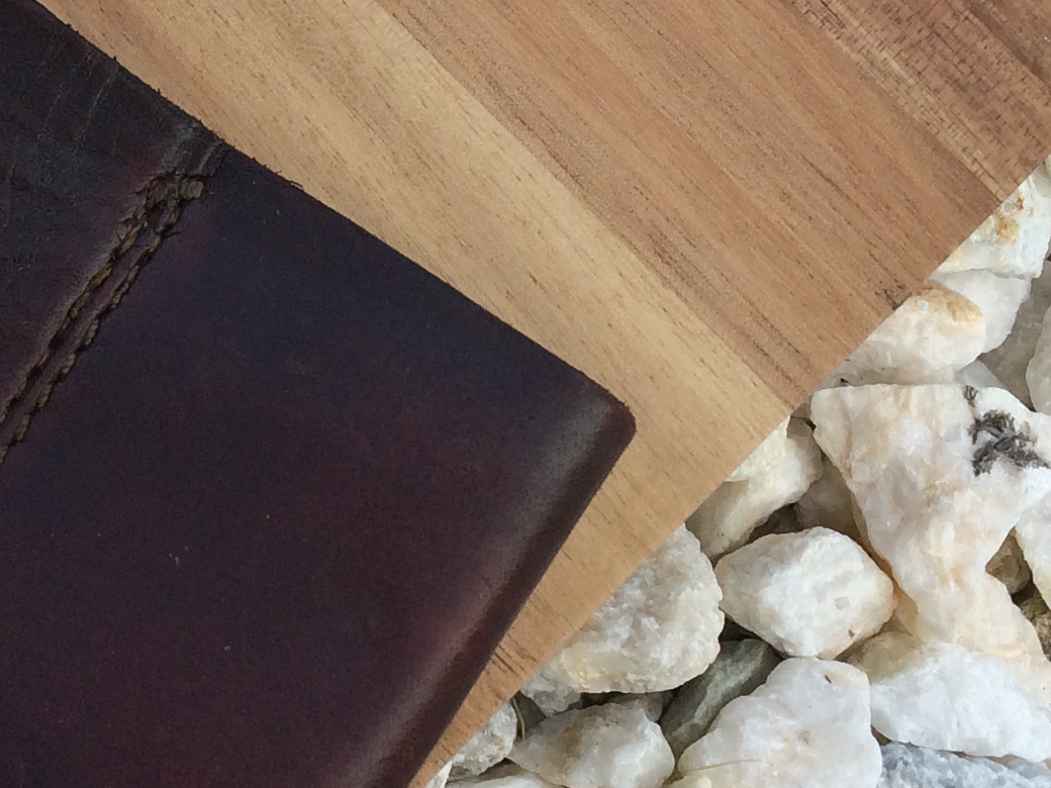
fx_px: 2763
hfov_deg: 20.6
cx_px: -71
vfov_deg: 15.9
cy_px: -34
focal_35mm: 91
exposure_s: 1/641
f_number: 2.2
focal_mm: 4.15
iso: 32
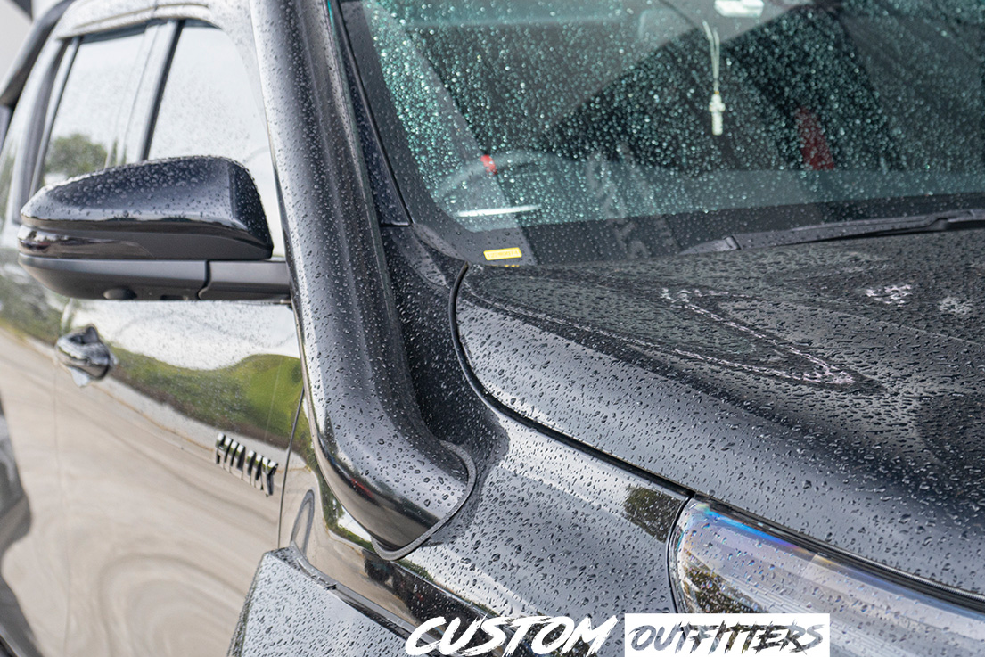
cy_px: 153
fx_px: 1560
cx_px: 617
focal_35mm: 57
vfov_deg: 23.5
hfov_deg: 34.9
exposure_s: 1/60
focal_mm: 35
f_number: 4
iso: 320
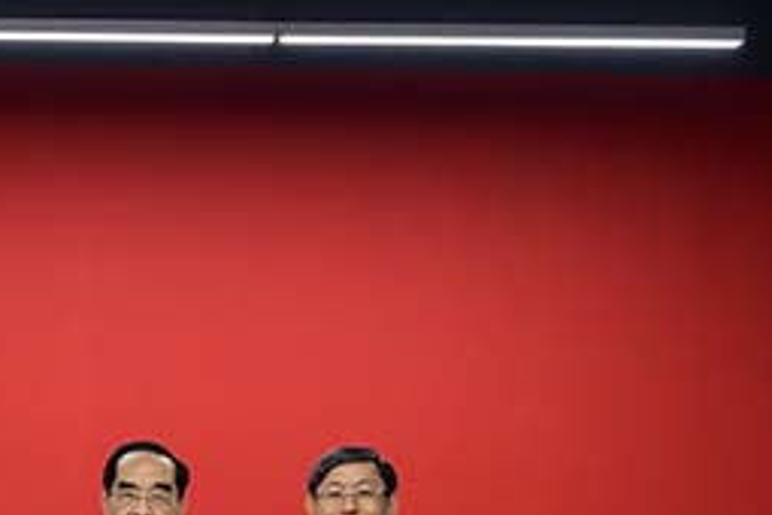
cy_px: 721
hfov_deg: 11.8
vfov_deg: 7.8
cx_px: 127
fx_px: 3710
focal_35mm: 173
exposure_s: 1/250
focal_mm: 46
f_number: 2.8
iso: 1250
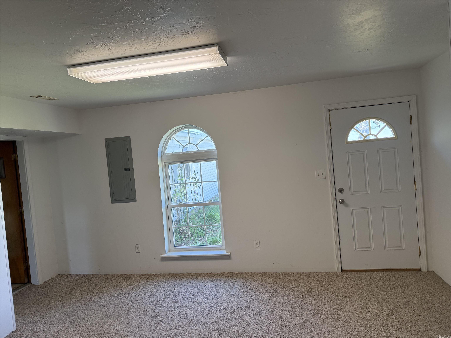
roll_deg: +4.8
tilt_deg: -0.8
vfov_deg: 56.8
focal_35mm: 24
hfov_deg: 71.6
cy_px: 169
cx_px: 226
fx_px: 313
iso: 125
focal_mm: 6.76
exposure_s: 1/143
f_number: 1.78
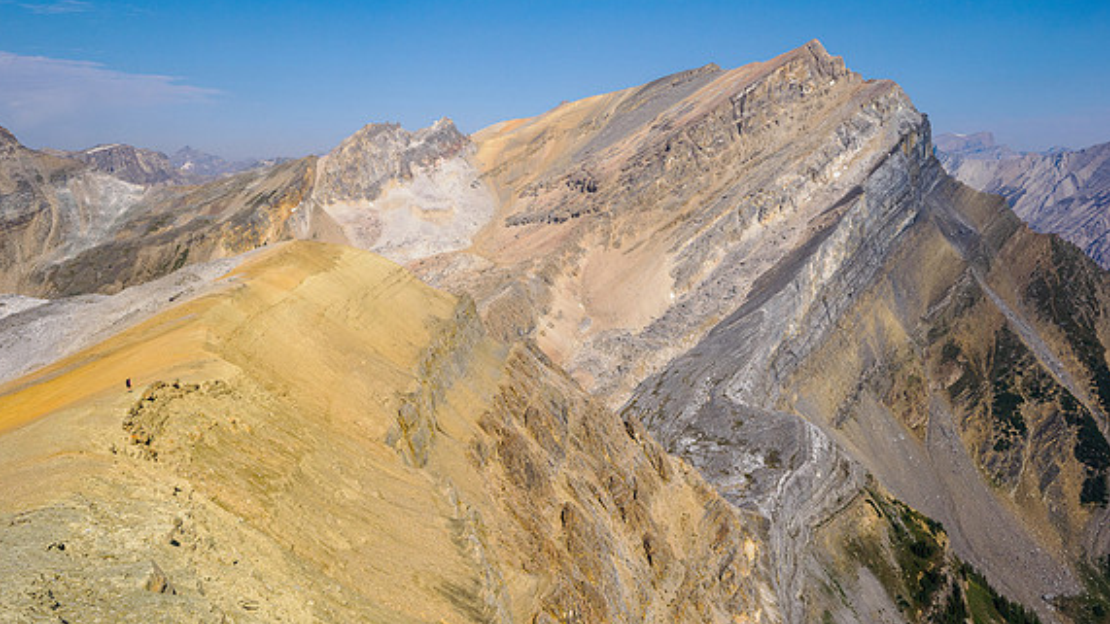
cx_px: 550
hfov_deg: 62.6
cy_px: 287
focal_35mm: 31
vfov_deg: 37.7
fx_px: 912
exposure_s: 1/800
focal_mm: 14
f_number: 8
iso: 200
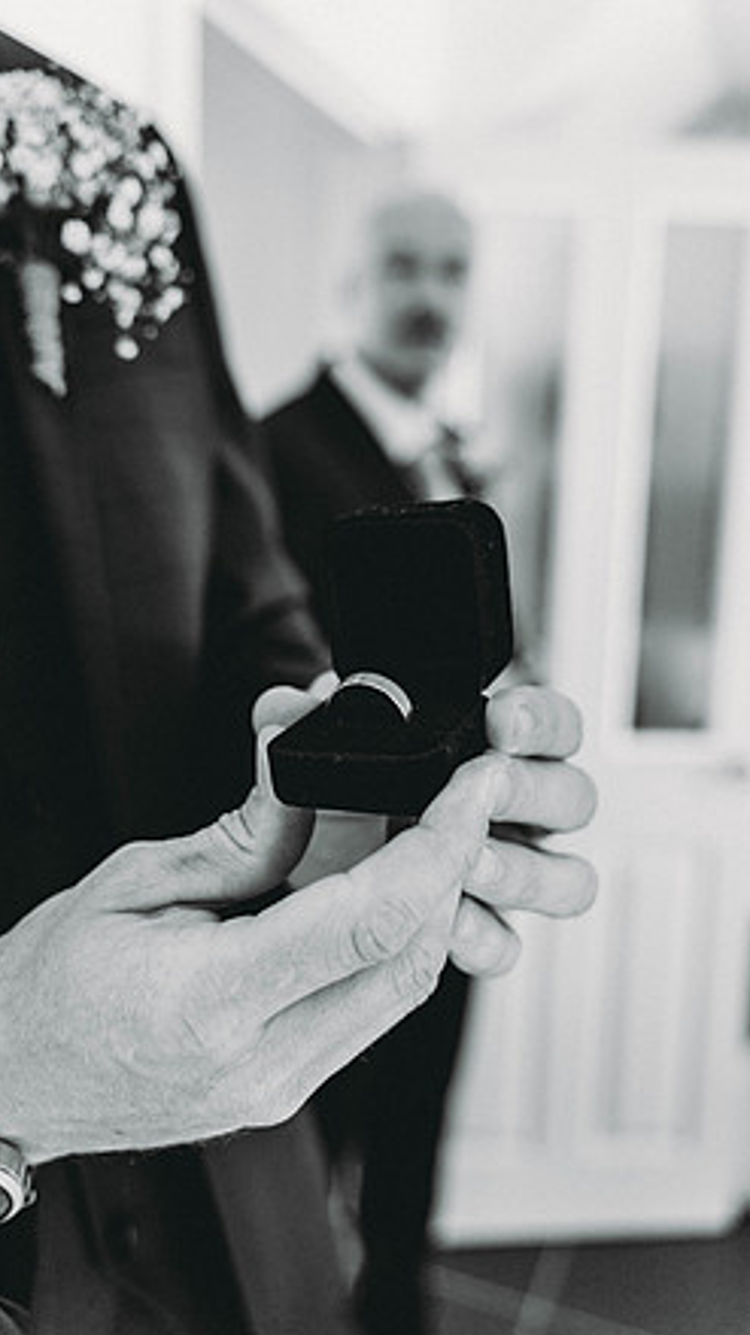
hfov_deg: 38.9
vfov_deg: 64.3
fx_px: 1062
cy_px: 658
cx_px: 346
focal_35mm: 30
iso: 320
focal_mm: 28
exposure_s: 1/60
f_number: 2.8
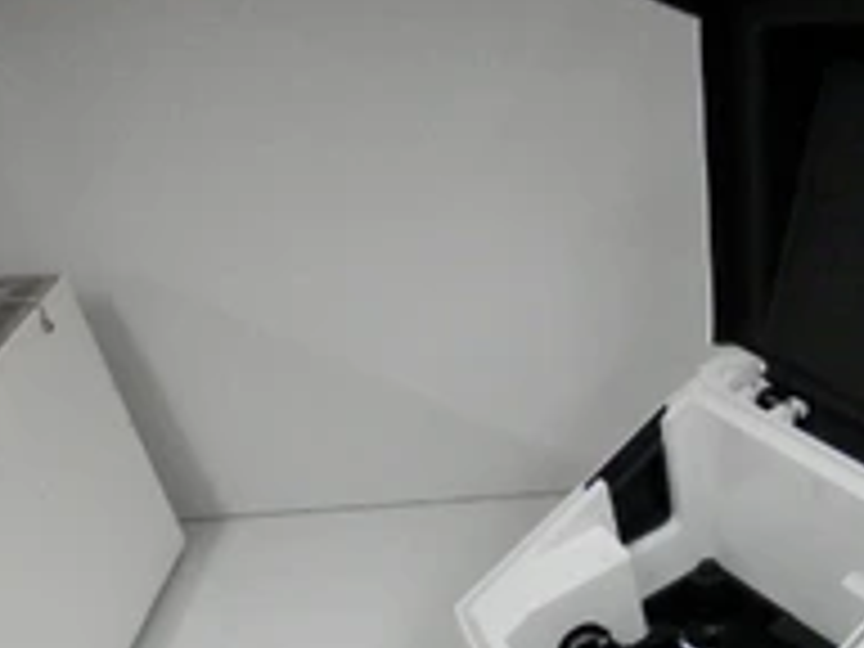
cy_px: 616
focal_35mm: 52
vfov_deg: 26.8
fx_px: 1298
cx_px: 886
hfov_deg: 33.3
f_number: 3
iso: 800
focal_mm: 4.5
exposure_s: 1/100
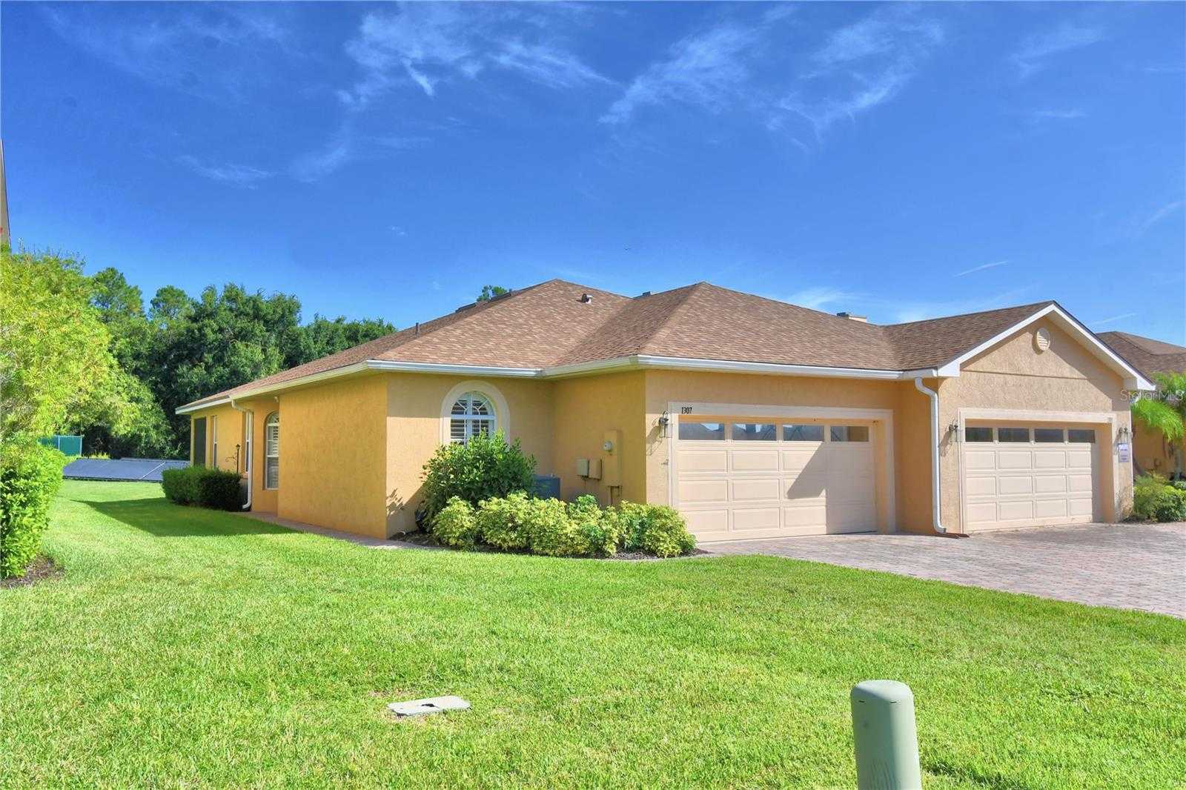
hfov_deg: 61.9
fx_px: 988
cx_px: 593
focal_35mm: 30
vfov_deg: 43.6
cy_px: 395
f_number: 9
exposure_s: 1/320
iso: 100
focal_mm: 20
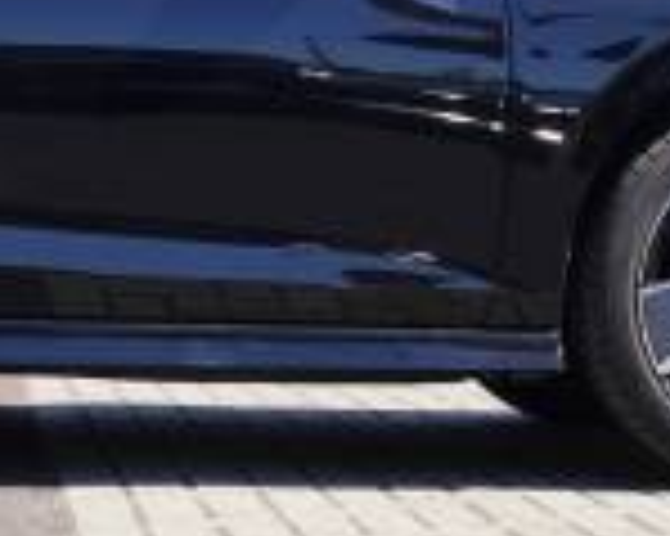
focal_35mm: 181
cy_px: -50
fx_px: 3587
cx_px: -18
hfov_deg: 10.6
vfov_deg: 8.5
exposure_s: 1/90
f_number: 6.7
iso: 100
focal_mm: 30
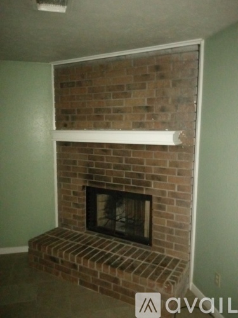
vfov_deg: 63.4
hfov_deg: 49.7
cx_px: 119
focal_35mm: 28
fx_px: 257
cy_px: 159
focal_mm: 3.71
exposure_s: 1/14.3
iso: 2537
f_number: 2.2
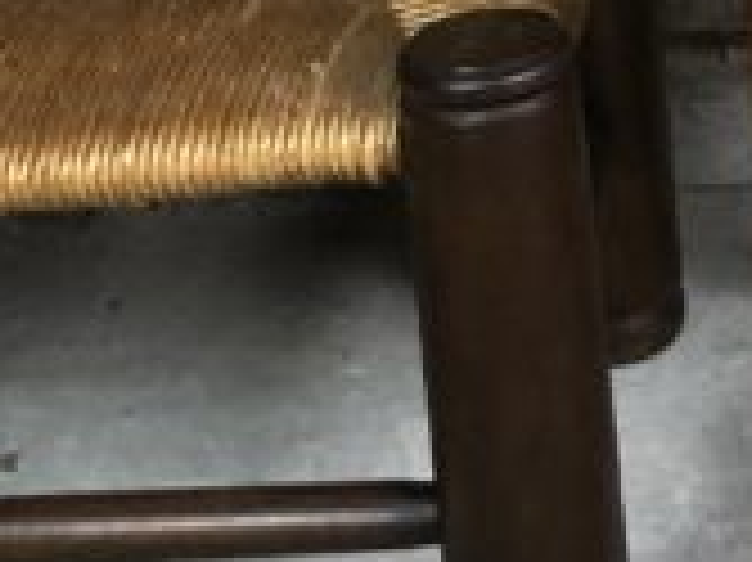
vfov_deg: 8.3
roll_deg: +3.6
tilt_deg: -15.3
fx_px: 3734
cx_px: 1207
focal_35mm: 172
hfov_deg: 11.0
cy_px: -504
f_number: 1.8
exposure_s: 1/17
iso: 50
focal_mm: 4
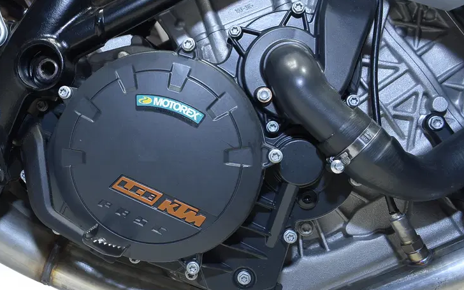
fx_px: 658
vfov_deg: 24.9
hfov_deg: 37.7
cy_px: 134
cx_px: 105
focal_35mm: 52
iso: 1250
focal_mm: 31
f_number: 8
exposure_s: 1/200
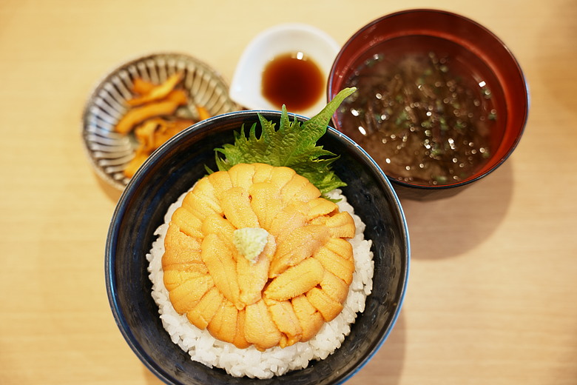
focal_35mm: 40
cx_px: 288
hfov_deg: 48.4
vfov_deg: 33.3
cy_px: 192
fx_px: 643
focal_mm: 40.1
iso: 250
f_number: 2.8
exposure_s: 1/15
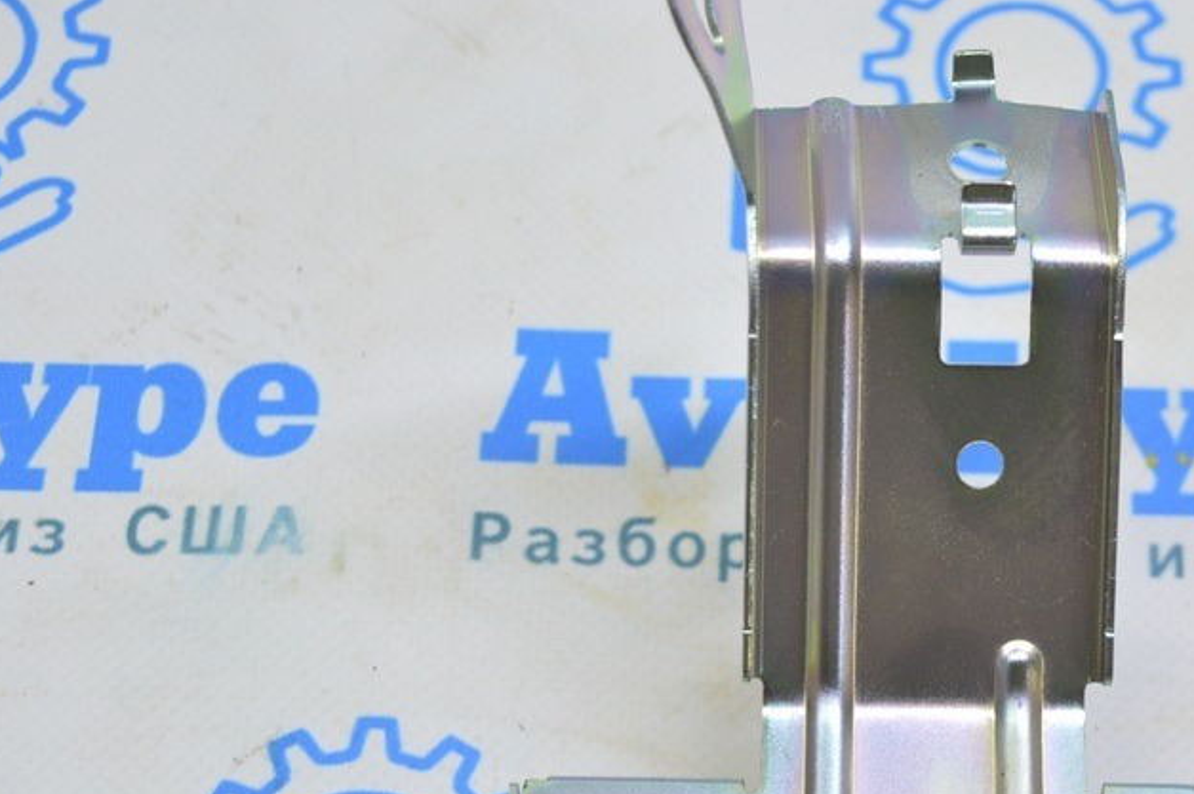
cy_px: 645
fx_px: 3248
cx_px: 840
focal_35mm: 98
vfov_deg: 13.9
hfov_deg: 20.7
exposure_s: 1/25
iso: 400
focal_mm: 40
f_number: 5.6
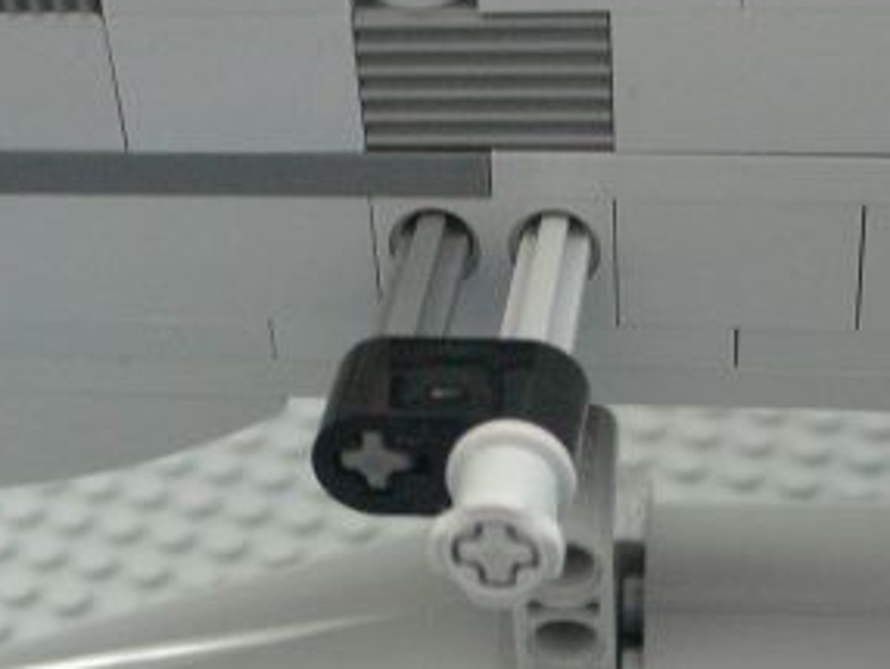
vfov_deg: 18.8
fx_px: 1956
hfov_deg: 25.6
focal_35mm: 76
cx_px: 517
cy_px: 703
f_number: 2.8
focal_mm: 6.3
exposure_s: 1/10
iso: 200
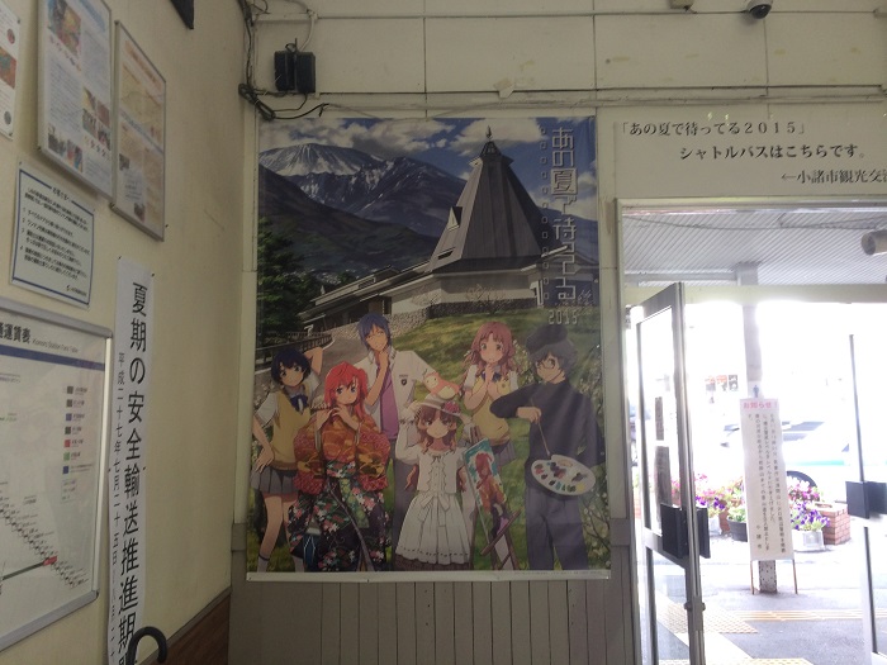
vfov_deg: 48.2
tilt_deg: +7.4
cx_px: 444
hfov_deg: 61.7
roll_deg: +1.4
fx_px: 743
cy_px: 332
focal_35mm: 29
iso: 50
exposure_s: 1/30
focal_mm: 4.15
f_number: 2.2
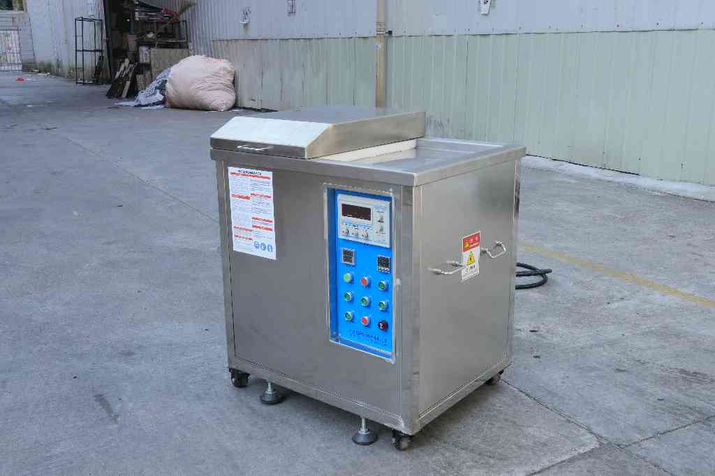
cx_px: 358
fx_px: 715
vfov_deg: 36.8
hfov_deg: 53.1
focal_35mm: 36
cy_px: 238
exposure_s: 1/25
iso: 200
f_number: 18
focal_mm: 24
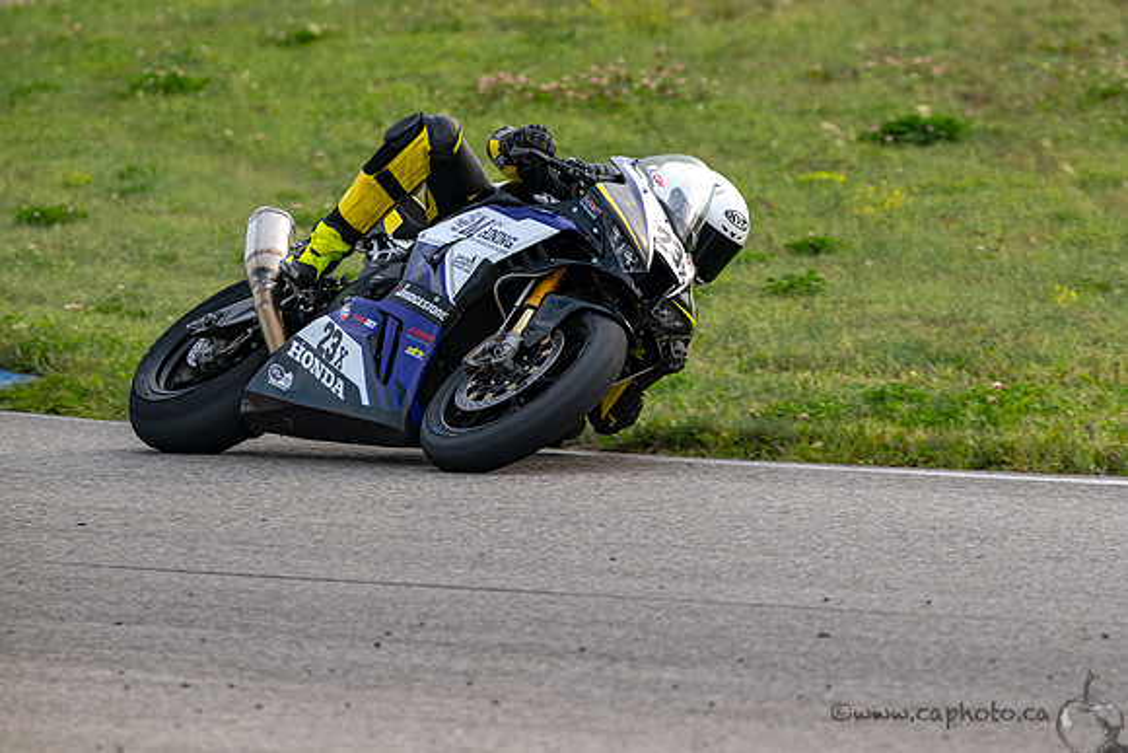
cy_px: 288
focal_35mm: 378
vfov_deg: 3.6
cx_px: 727
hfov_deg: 5.4
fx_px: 11852
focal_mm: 290
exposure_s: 1/1250
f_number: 6
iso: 450
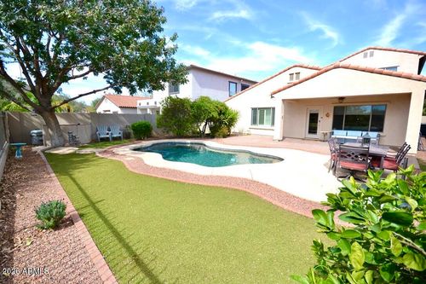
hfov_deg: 100.4
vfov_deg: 77.3
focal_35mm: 15
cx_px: 213
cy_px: 142
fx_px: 177
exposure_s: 1/200
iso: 100
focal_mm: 10
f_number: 6.3
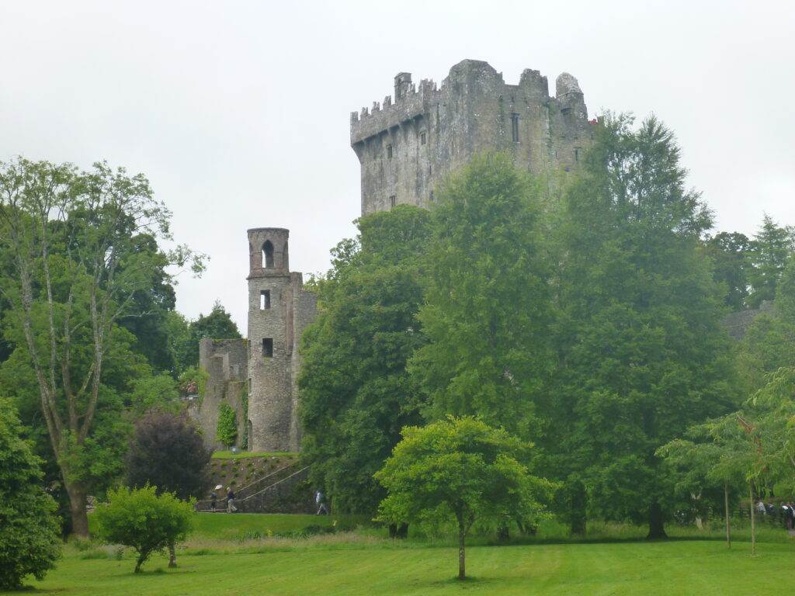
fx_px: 1631
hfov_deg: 27.4
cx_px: 398
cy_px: 298
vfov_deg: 20.7
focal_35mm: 71
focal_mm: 12.6
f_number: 5.4
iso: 200
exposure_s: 1/80
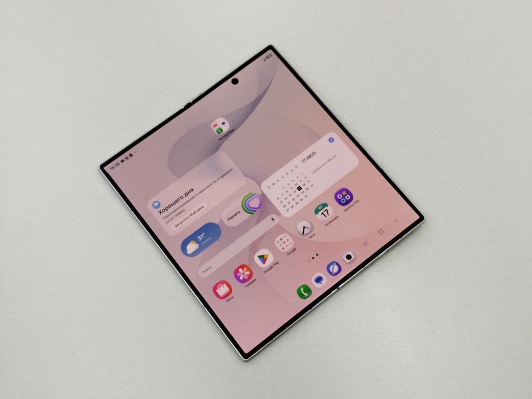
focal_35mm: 48
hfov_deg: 39.7
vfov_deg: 30.3
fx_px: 738
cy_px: 200
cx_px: 266
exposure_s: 1/50
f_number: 1.7
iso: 100
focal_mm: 5.31
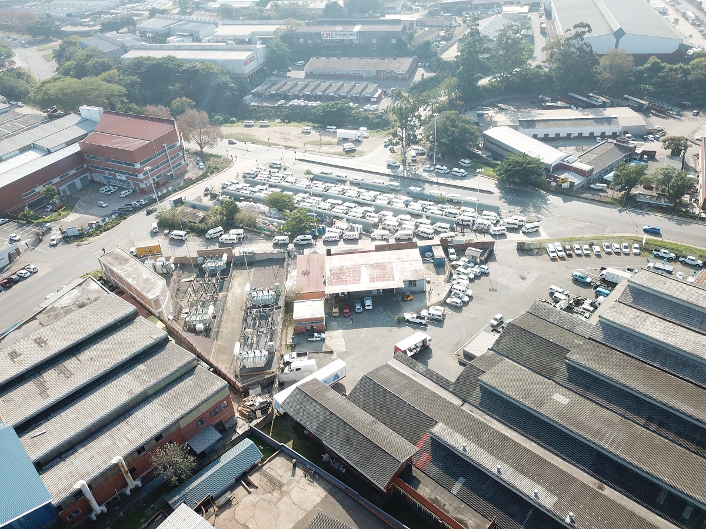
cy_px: 264
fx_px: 530
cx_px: 353
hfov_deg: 67.3
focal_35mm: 26
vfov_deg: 53.1
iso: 100
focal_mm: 4.73
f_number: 2.2
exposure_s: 1/489
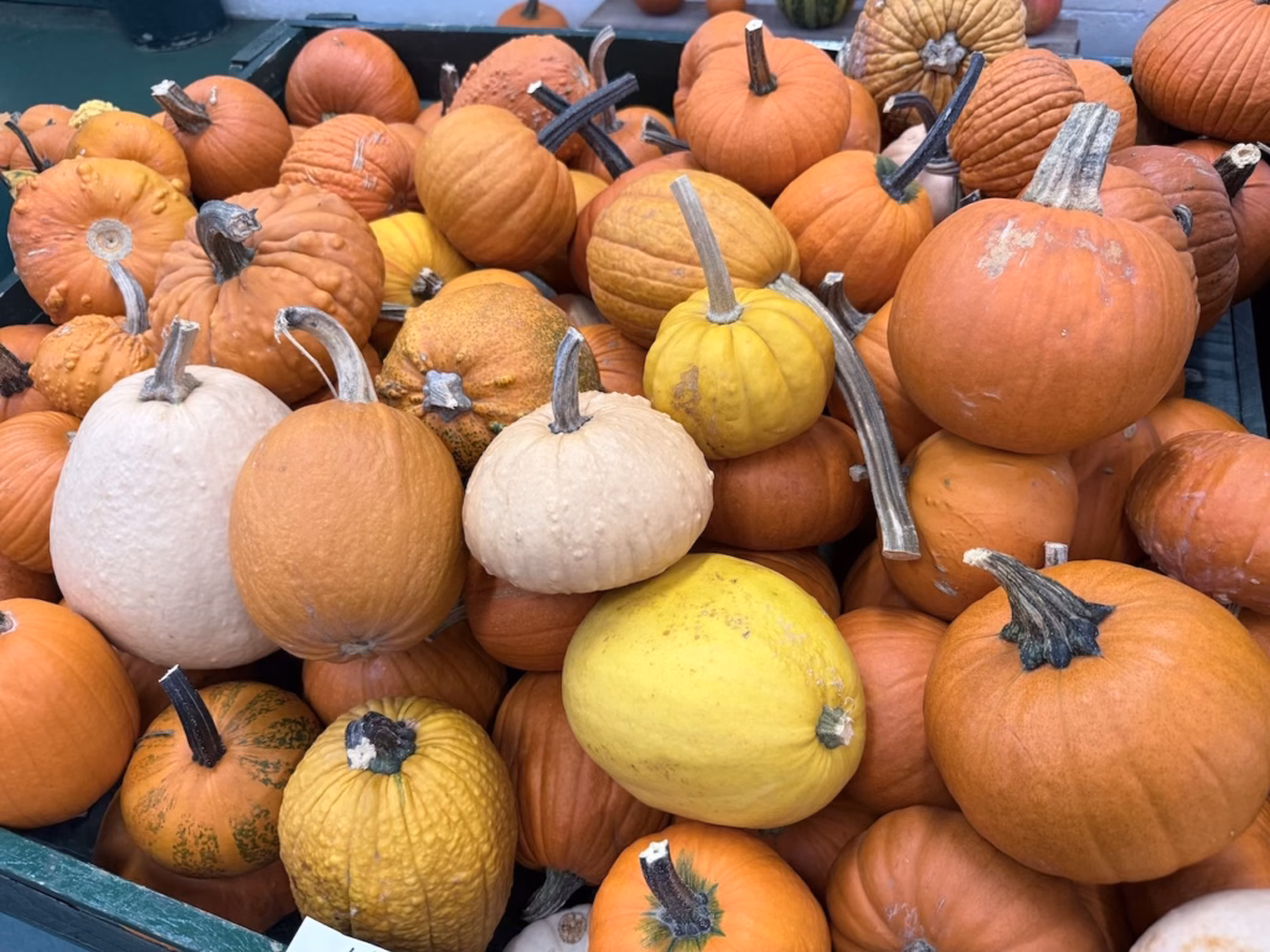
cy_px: 476
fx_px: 881
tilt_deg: -49.8
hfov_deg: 71.6
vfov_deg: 56.8
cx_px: 635
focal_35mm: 24
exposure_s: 1/120
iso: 200
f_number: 1.78
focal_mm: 6.76
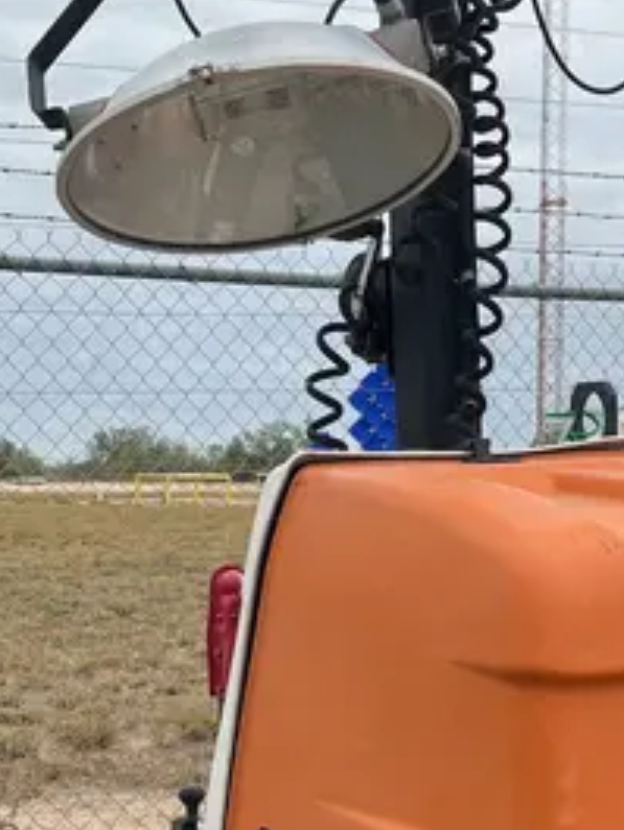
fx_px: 1729
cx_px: 480
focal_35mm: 72
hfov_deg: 20.3
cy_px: 528
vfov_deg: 26.9
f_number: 1.6
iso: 50
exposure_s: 1/3413
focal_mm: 5.1
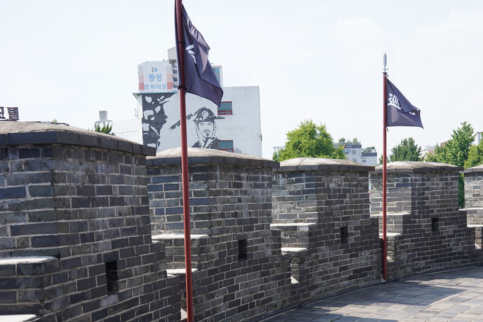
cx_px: 315
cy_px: 249
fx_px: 765
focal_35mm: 57
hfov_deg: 34.8
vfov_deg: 23.5
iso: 100
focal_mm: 35
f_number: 8
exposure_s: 1/125
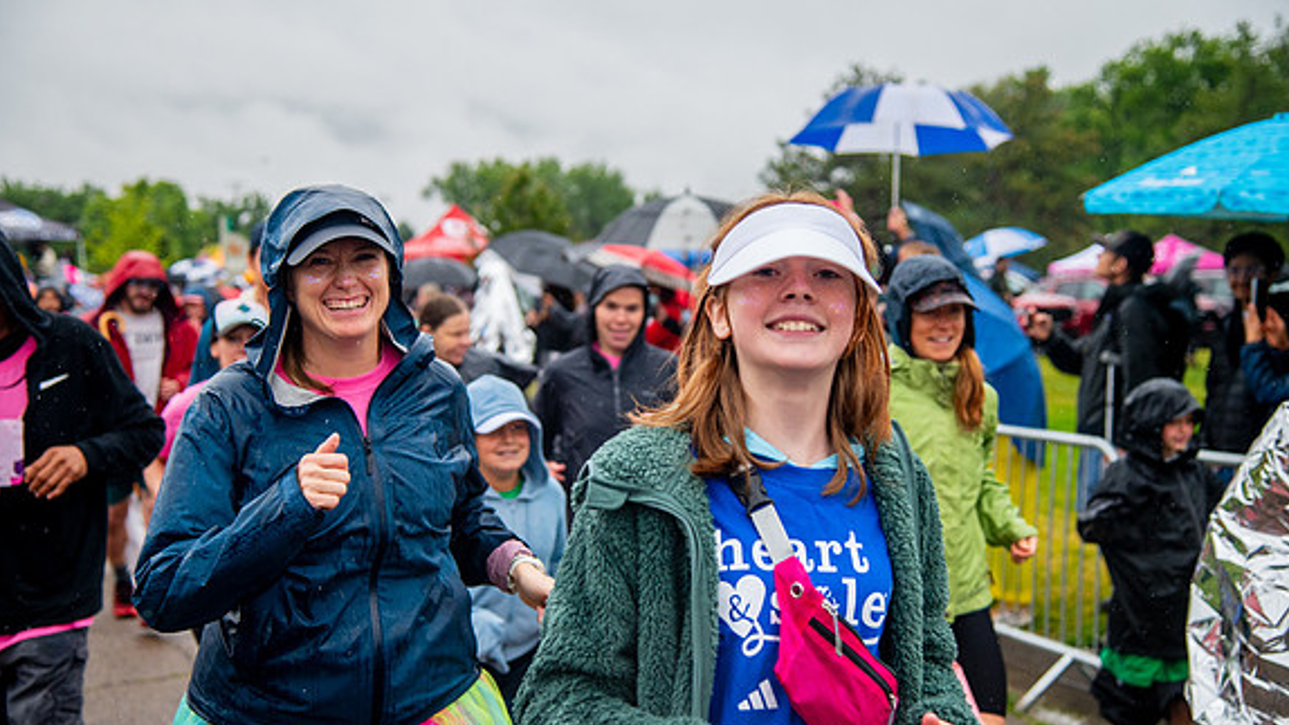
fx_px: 1880
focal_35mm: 55
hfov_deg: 37.8
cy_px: 379
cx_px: 649
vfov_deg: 21.8
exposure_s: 1/1600
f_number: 4
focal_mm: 52
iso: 1600
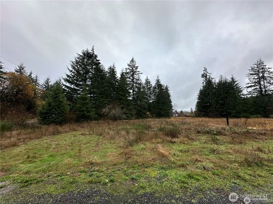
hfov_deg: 102.1
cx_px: 136
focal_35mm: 14
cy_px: 102
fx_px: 110
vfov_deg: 85.7
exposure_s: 1/868
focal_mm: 2.22
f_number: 2.2
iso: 40
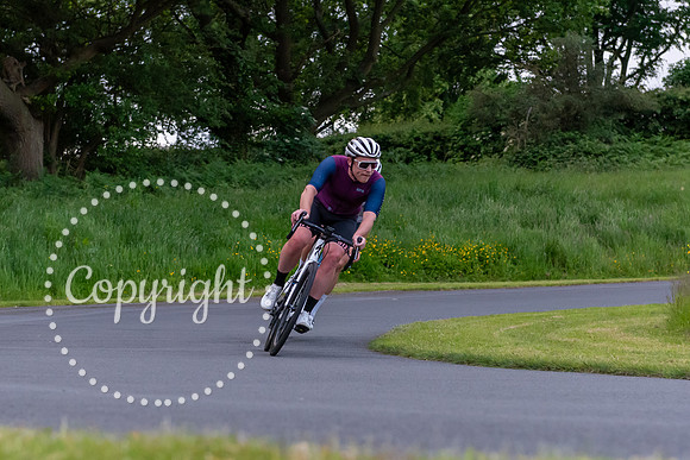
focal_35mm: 105
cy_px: 233
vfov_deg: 13.1
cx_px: 357
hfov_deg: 19.5
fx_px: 2005
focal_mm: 70
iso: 2800
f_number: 4
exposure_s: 1/800
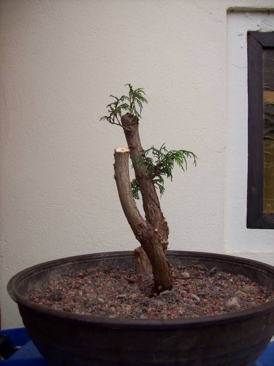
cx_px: 137
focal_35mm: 36
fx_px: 380
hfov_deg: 39.7
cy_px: 183
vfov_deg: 51.4
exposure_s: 1/197
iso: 80
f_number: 2.7
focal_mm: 6
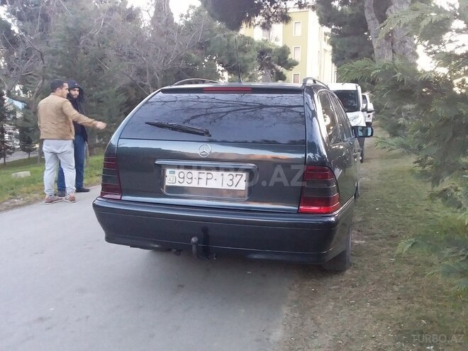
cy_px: 176
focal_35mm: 31
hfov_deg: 58.4
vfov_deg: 45.4
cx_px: 234
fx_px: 419
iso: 160
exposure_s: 1/50
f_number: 2.2
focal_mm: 3.3
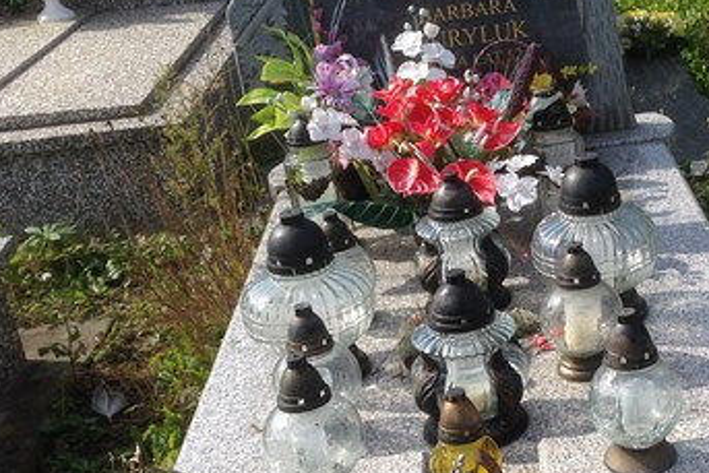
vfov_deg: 21.2
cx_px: 513
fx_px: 1261
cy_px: 283
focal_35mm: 64
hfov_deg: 31.0
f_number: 2.4
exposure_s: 1/1290
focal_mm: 4.12
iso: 50
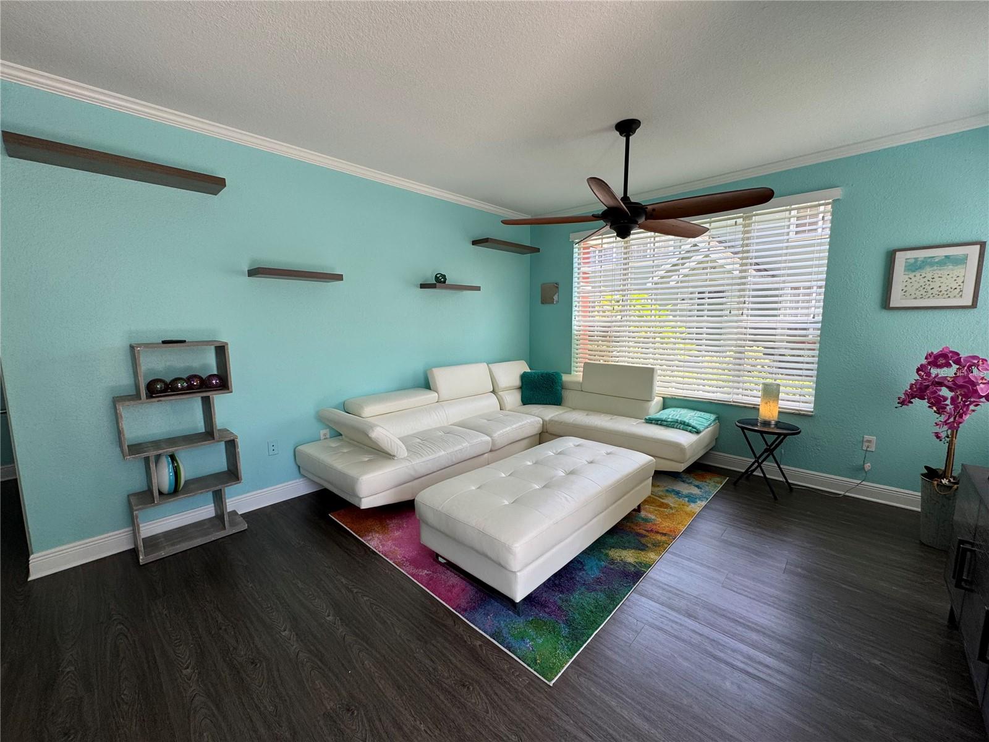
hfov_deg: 102.1
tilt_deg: -7.7
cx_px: 494
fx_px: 400
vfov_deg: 85.7
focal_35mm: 14
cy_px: 371
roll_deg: +0.4
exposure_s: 1/144
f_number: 2.2
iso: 40
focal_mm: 2.22
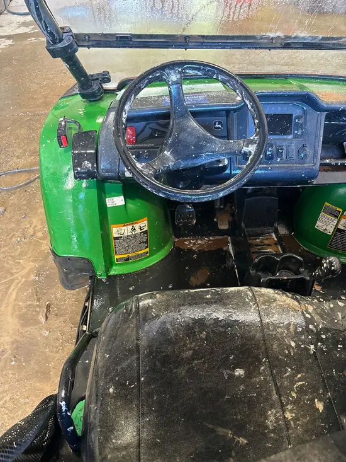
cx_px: 173
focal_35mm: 26
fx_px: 346
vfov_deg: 67.3
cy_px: 231
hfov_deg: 53.1
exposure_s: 1/60
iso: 320
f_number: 1.6
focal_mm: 5.96
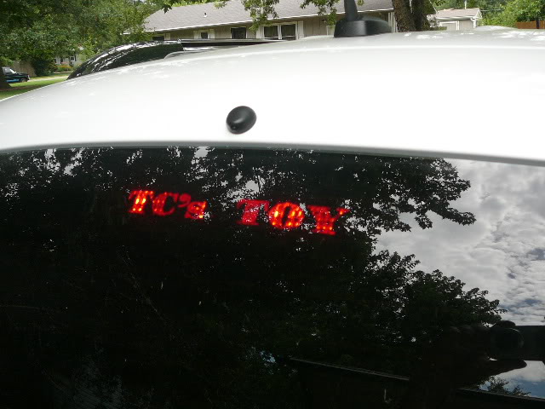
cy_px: 204
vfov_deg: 36.8
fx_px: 614
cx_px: 272
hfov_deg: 47.9
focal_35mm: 39
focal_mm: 5.2
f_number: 2.8
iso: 80
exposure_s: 1/200
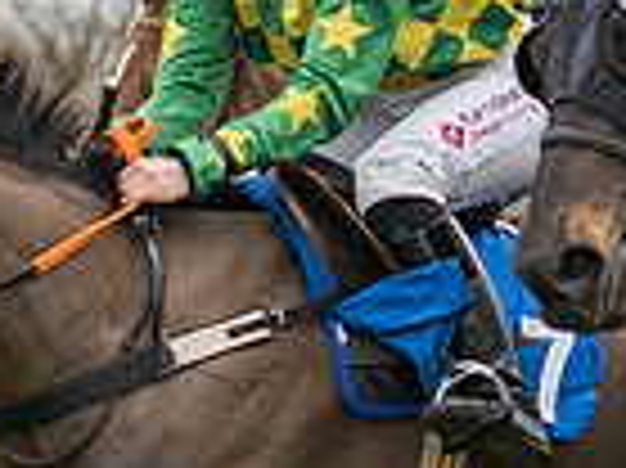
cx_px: 171
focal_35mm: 421
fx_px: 7607
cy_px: 317
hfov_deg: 4.7
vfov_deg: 3.5
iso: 400
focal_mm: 70
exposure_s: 1/1000
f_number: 2.8
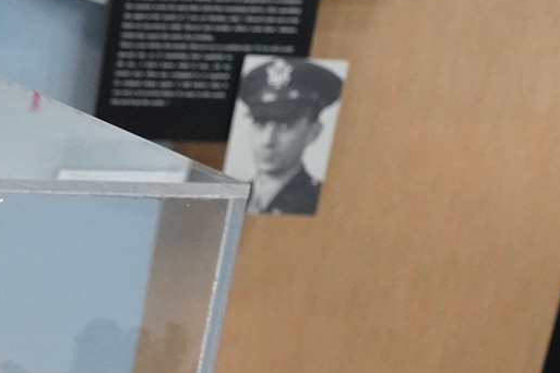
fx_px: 1758
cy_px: 573
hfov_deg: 15.1
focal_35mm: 113
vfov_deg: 11.6
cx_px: -525
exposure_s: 1/100
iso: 6400
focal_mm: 29
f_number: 5.6
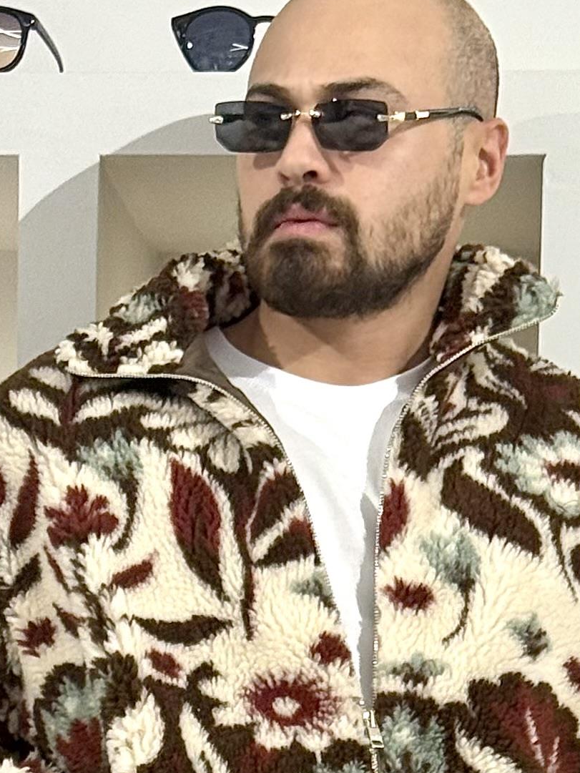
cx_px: 390
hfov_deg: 8.3
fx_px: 3998
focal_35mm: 179
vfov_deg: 10.6
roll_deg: -1.4
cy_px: 1213
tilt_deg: -0.8
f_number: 1.78
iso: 100
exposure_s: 1/100
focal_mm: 6.76
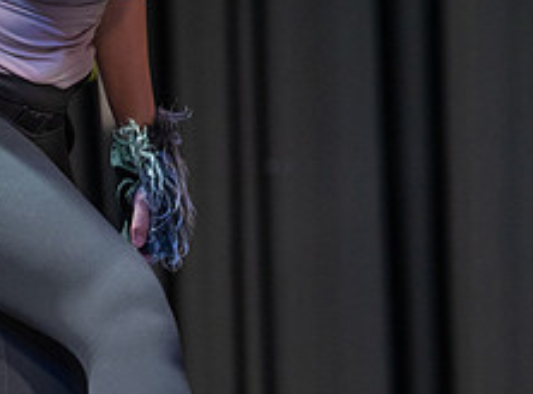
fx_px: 9679
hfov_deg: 3.2
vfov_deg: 2.3
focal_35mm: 632
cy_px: -5
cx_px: 178
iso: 1100
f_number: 2.8
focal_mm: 200
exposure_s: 1/320
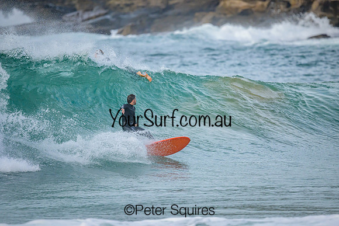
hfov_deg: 2.6
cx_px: 170
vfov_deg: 1.7
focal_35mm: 800
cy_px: 113
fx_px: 7535
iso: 1400
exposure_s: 1/2000
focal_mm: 800
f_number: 6.3
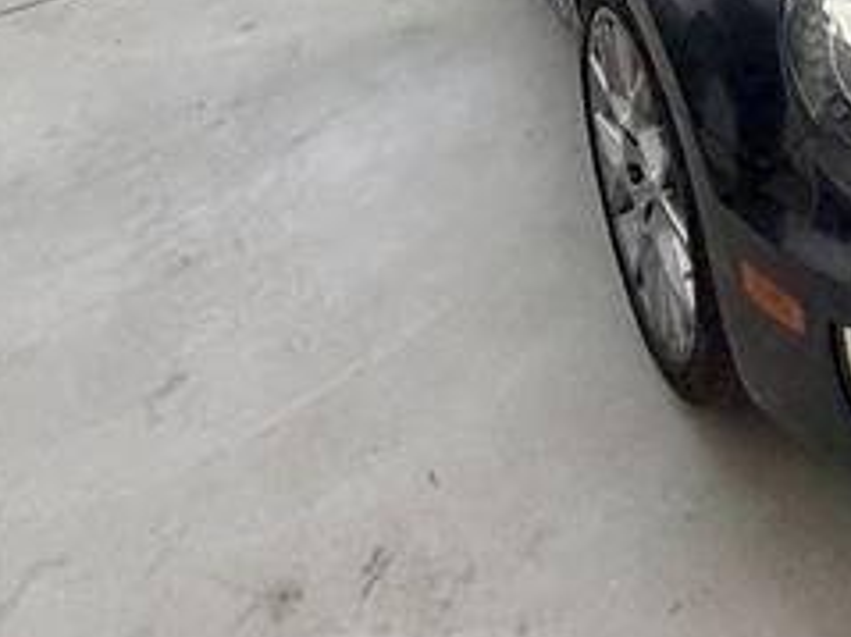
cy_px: -616
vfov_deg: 17.7
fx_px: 1474
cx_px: 1175
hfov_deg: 26.2
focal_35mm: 60
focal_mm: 2.22
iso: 160
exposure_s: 1/120
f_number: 2.2
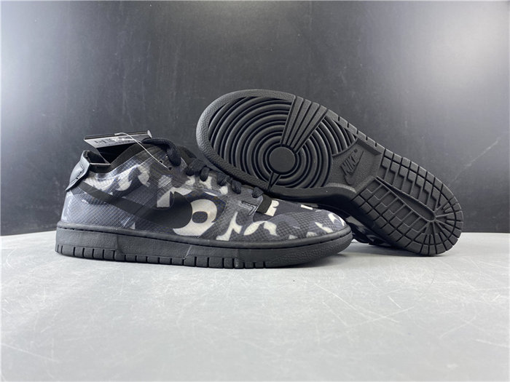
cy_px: 191
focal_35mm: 26
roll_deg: +0.2
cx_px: 255
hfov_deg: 67.3
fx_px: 383
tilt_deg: +1.7
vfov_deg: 53.1
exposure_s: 1/50
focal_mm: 4.25
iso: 100
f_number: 1.8
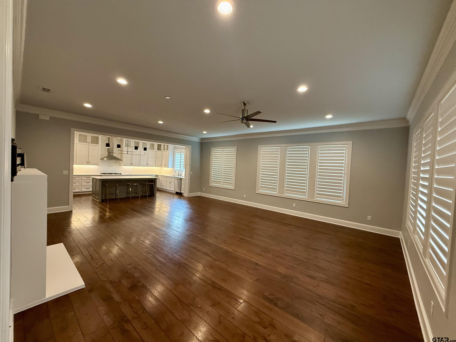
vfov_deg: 85.7
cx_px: 228
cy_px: 171
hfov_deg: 102.1
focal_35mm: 14
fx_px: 184
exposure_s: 1/120
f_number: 2.2
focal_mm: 2.22
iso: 400
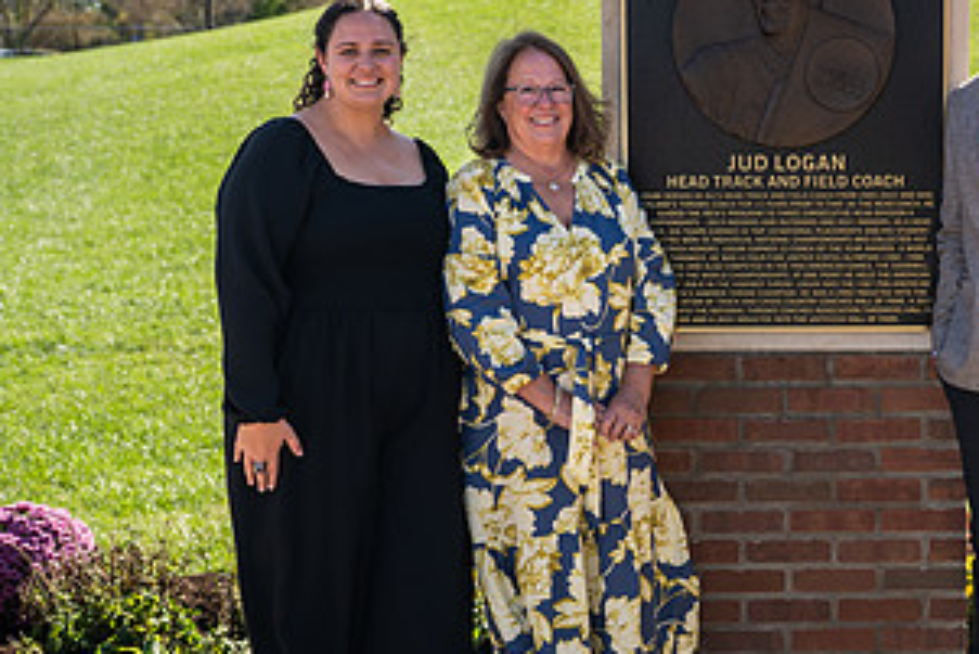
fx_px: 2095
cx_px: 771
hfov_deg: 25.9
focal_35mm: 77
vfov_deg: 17.7
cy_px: 330
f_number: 3.5
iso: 40
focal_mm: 40
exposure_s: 1/200
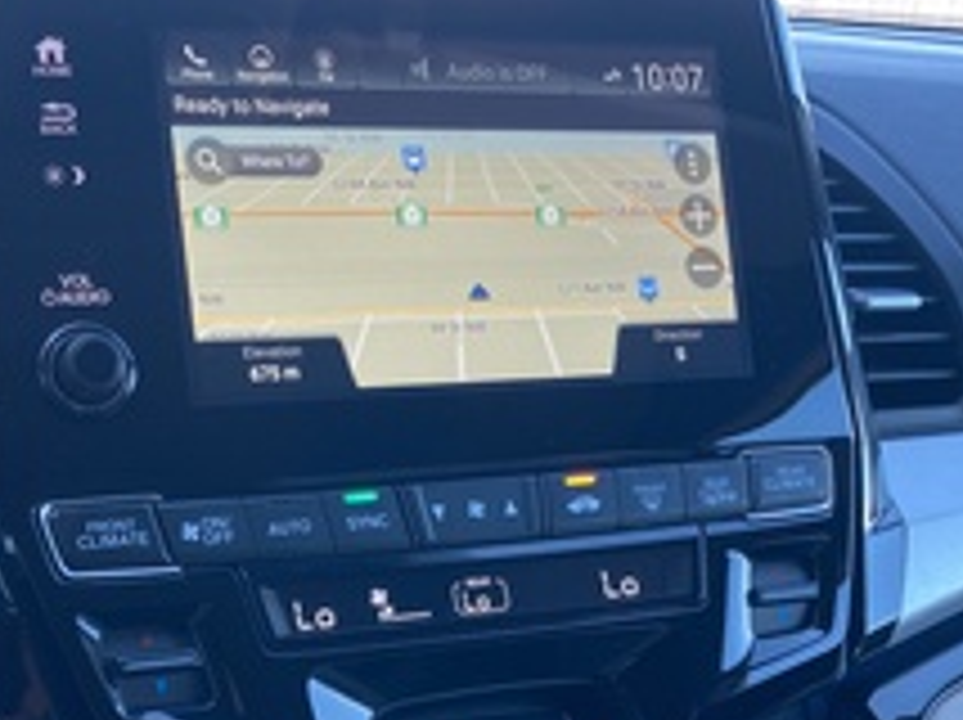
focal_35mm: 55
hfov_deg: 34.7
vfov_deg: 25.8
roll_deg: -3.8
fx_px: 1528
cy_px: 628
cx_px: 346
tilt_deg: -25.0
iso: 50
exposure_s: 1/50
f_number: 1.8
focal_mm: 3.99
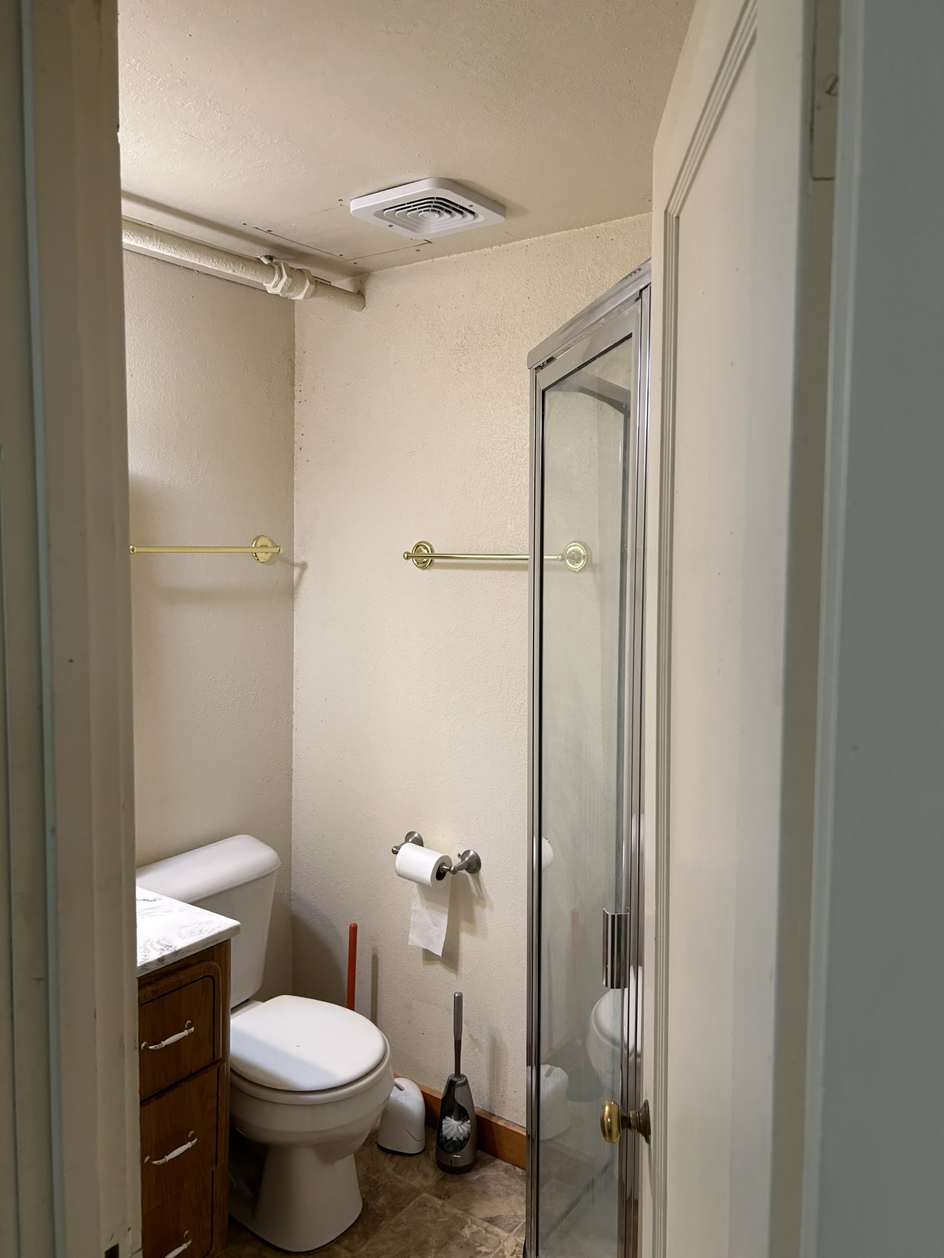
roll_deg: +0.8
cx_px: 472
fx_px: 945
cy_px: 629
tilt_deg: -6.5
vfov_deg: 67.3
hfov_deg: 53.1
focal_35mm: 26
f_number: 1.5
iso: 80
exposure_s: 1/120
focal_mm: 5.7
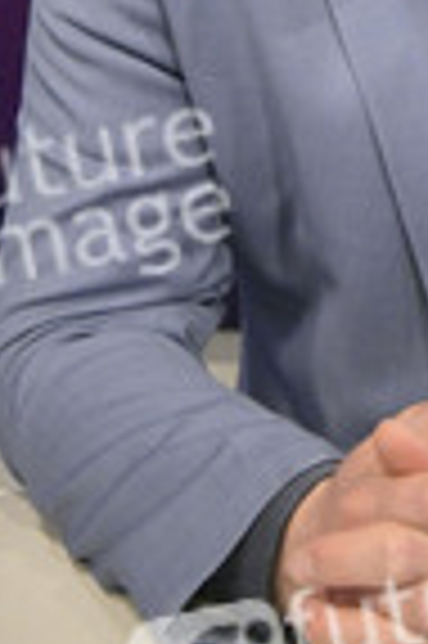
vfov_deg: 18.8
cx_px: 491
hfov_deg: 12.6
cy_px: -9
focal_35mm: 106
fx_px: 1895
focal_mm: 38
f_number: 6.3
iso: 2500
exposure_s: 1/320
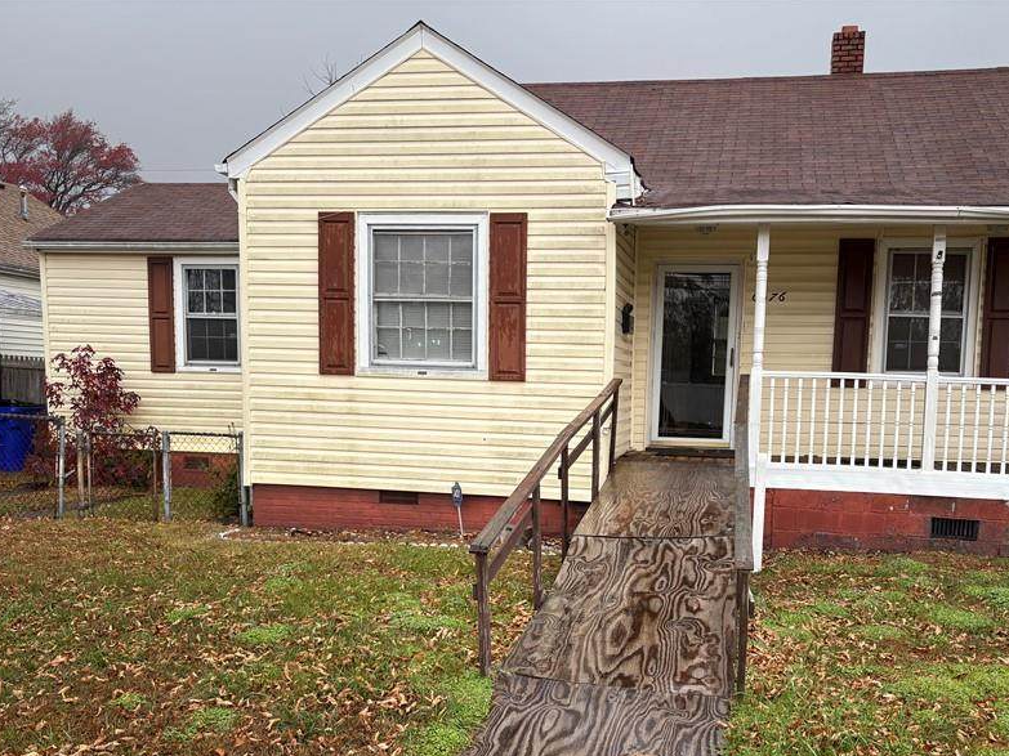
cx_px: 564
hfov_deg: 53.8
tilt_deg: -6.1
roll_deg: -1.0
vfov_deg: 41.3
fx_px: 991
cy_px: 492
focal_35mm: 34
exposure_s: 1/122
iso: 80
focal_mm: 5.96
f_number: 1.6
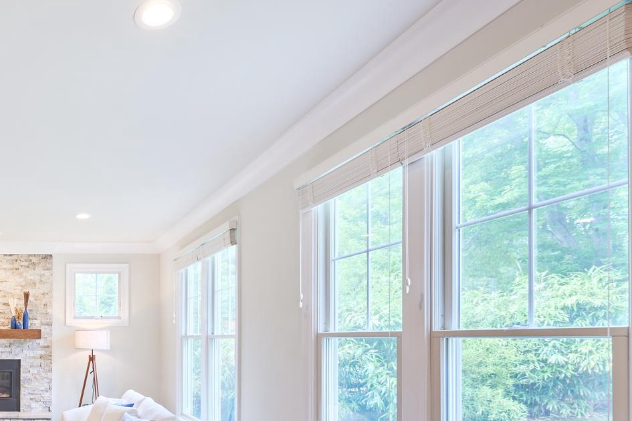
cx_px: 37
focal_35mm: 26
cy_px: 335
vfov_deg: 47.0
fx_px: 456
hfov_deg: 57.2
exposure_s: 1/250
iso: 400
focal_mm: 12
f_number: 7.1
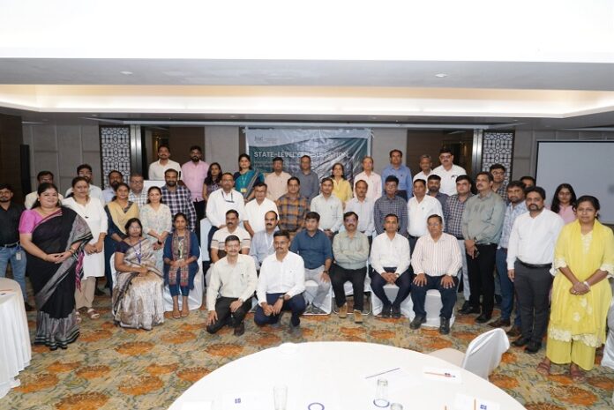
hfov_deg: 73.7
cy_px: 205
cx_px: 307
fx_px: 410
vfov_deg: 53.2
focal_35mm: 24
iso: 2000
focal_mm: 24
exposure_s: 1/160
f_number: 5.6
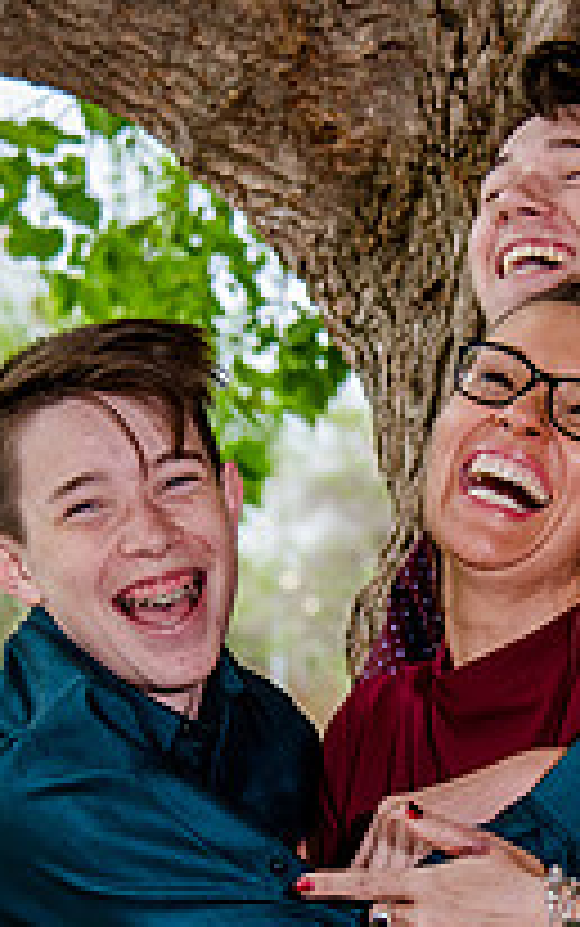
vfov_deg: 10.3
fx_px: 5127
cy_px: 781
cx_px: 576
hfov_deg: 6.5
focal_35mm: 203
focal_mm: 52
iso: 1000
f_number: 4
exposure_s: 1/250
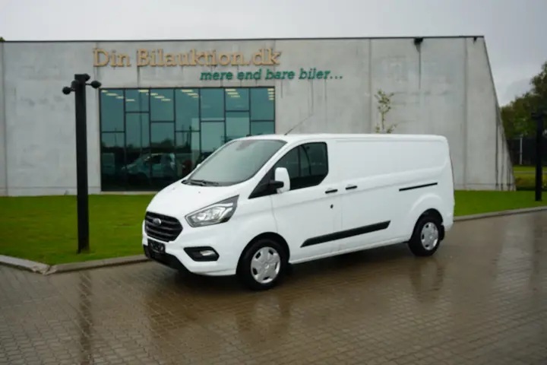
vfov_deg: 41.1
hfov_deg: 58.7
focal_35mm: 32
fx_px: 486
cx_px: 274
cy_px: 182
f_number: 6.3
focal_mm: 32
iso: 100
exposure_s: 1/100
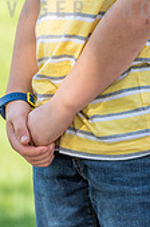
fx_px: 3169
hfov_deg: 2.7
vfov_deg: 4.1
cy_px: -58
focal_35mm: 505
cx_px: 119
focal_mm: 190
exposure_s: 1/200
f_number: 6.3
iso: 100
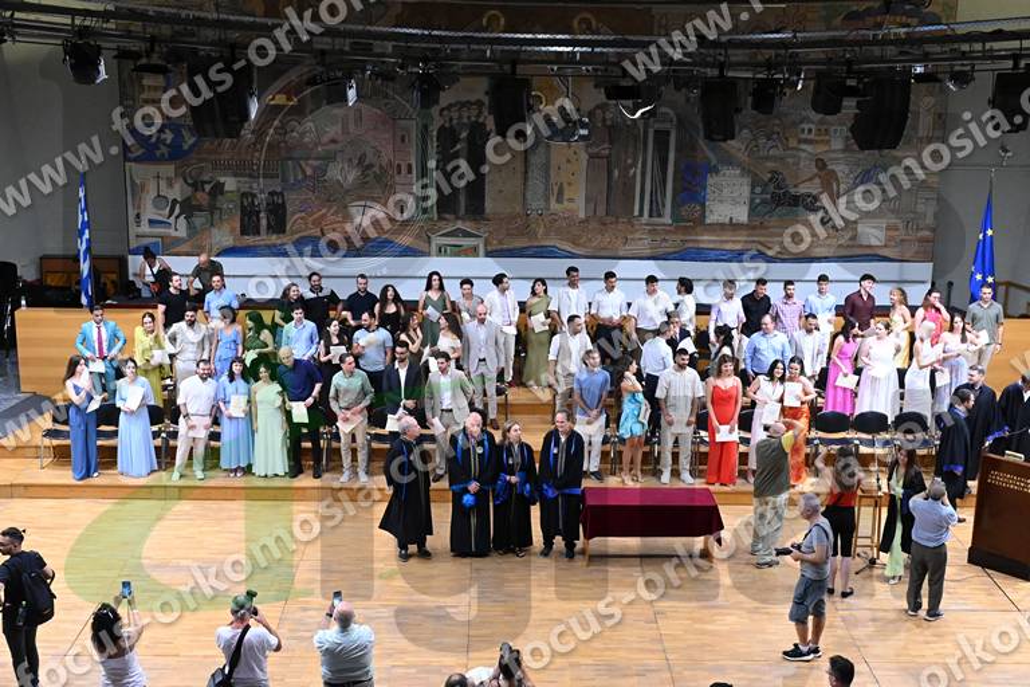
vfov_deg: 29.9
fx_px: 1287
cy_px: 344
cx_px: 515
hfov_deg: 43.6
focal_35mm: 45
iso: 8000
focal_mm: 30.5
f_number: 5
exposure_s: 1/100
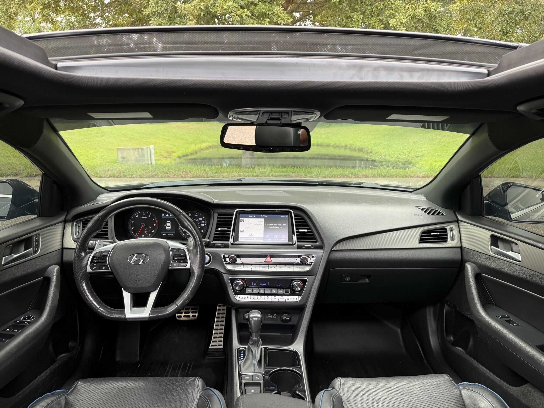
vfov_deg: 56.8
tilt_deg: -12.7
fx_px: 377
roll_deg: -0.2
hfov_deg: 71.6
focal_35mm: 24
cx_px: 272
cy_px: 204
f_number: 1.78
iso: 100
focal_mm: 6.76
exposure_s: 1/121
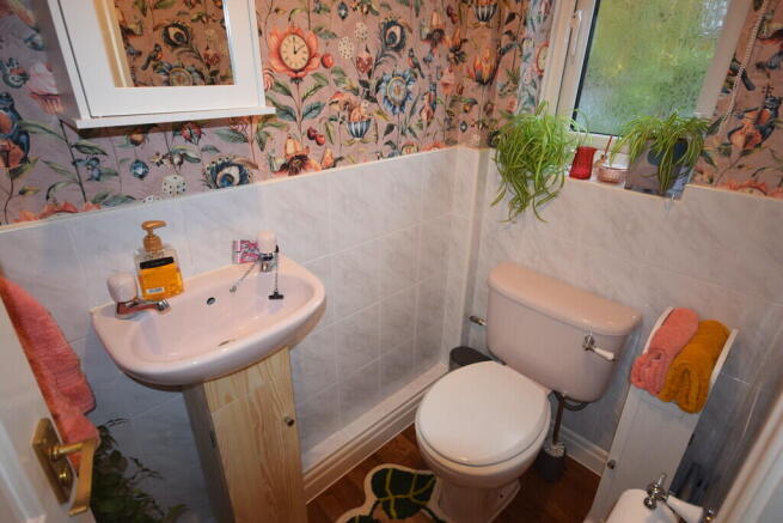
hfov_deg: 85.4
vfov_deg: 63.2
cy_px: 262
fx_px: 424
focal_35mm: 20
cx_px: 392
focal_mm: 13
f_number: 4.5
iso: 800
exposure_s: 1/80
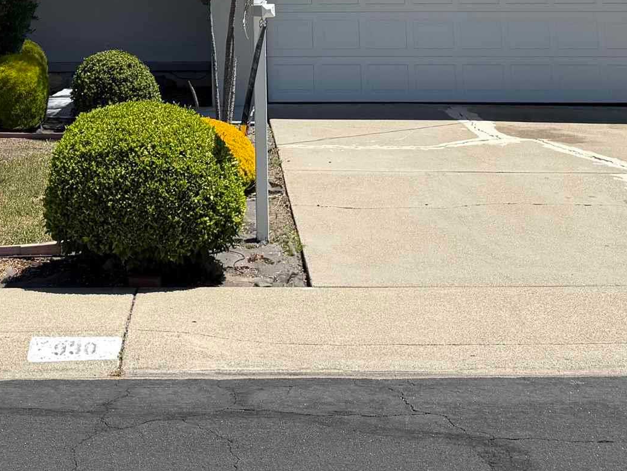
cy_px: -172
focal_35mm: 71
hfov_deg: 27.2
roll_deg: +0.5
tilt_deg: +8.7
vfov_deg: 18.9
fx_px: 1286
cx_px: 187
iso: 80
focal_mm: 6.76
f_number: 1.78
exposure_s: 1/4167
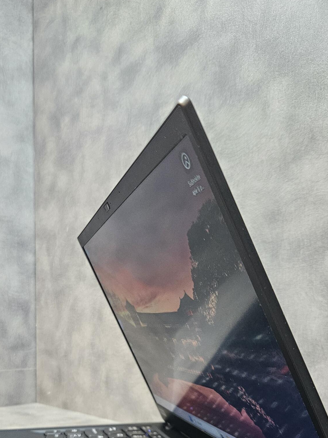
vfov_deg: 45.5
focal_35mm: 39
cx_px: 109
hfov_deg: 36.4
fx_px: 493
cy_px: 350
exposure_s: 1/100
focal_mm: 5.4
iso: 500
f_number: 1.8
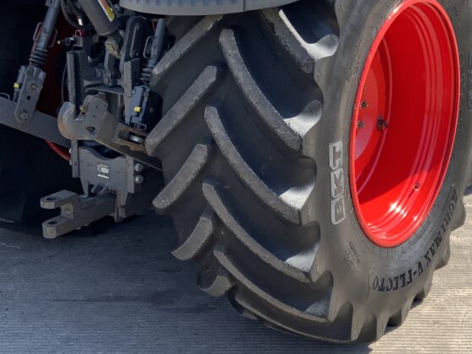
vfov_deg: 27.2
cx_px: 311
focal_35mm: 53
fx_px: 723
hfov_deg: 35.8
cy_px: 98
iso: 16
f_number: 1.8
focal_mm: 3
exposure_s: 1/691
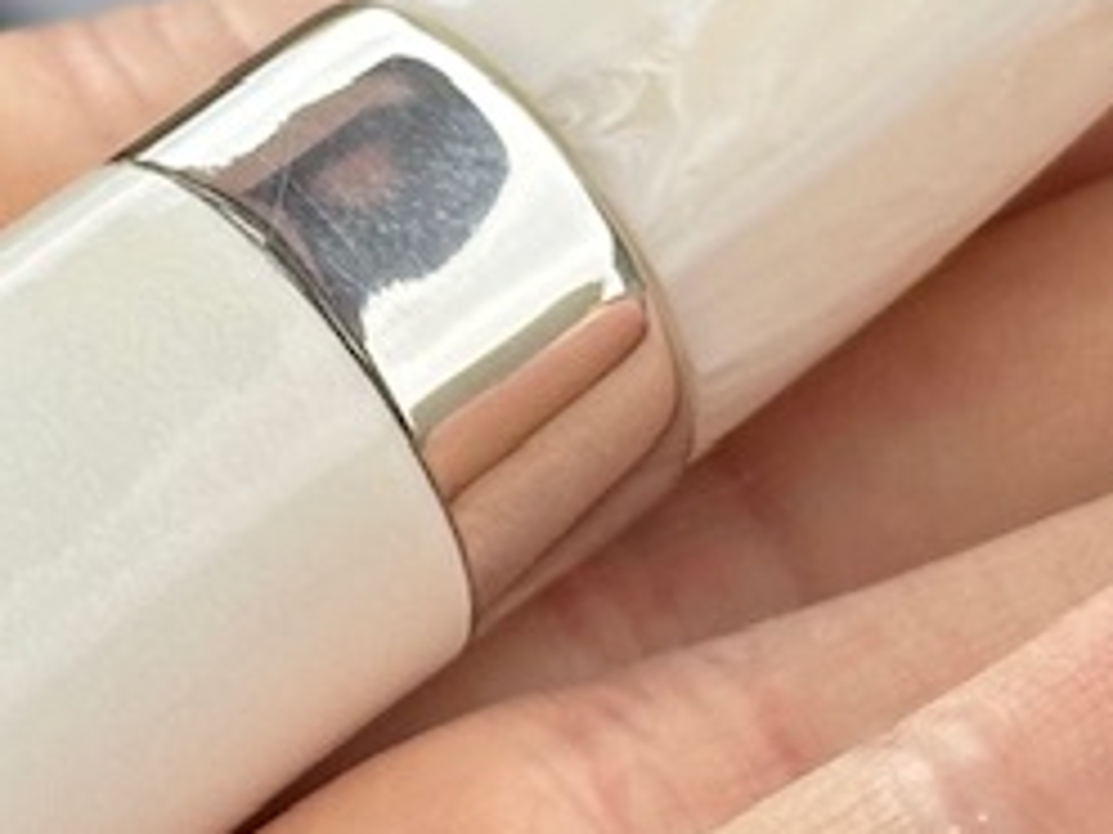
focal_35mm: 248
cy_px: 63
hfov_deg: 8.0
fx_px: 7974
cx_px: 67
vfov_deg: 6.0
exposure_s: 1/944
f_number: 1.78
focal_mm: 6.86
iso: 64
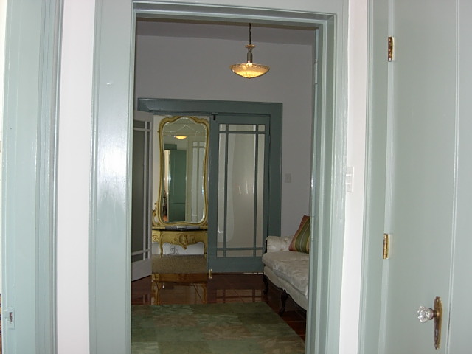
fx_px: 559
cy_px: 177
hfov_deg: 45.8
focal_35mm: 41
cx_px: 236
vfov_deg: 35.1
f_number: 2.9
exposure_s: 1/11.3
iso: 79
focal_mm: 8.5
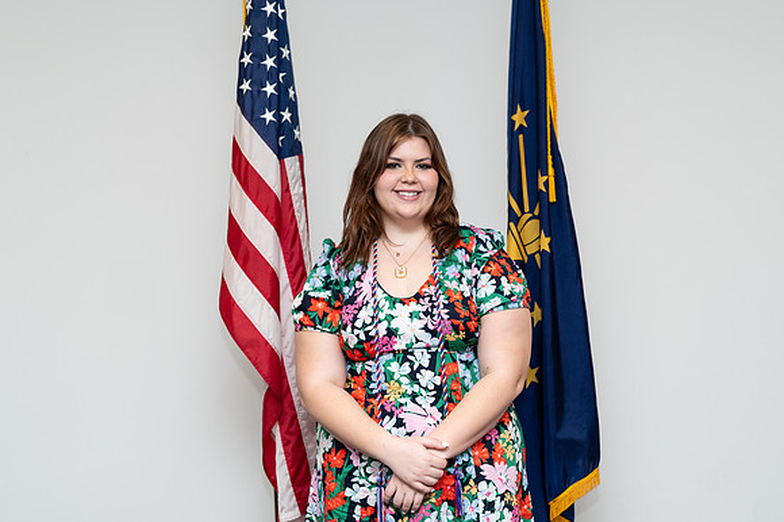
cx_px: 392
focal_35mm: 60
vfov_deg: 22.6
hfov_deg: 33.4
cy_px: 261
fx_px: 1306
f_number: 4
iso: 100
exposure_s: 1/160
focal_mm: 50
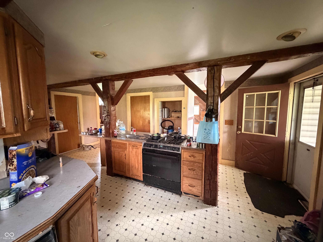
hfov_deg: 102.1
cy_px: 121
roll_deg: +0.6
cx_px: 162
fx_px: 131
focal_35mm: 14
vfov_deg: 85.7
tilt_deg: -6.2
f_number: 2.2
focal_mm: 2.22
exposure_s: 1/50
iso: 1250
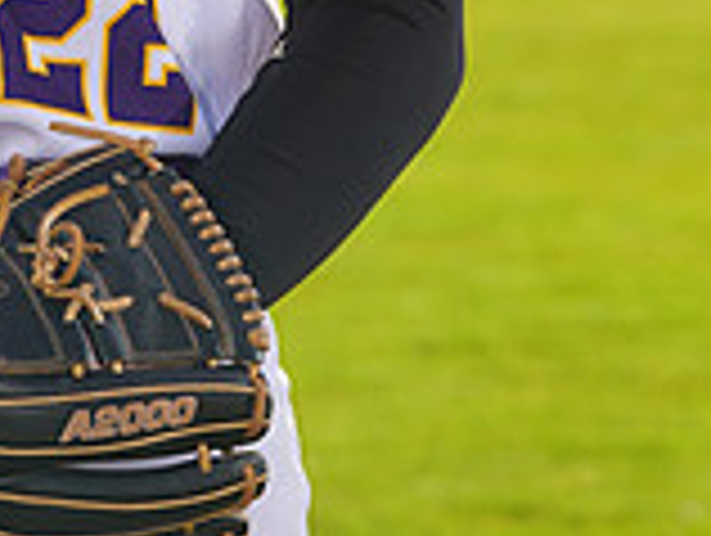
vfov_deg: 2.3
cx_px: -124
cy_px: -356
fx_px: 13268
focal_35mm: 645
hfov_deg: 3.1
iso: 100
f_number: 9
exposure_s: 1/250
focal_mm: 183
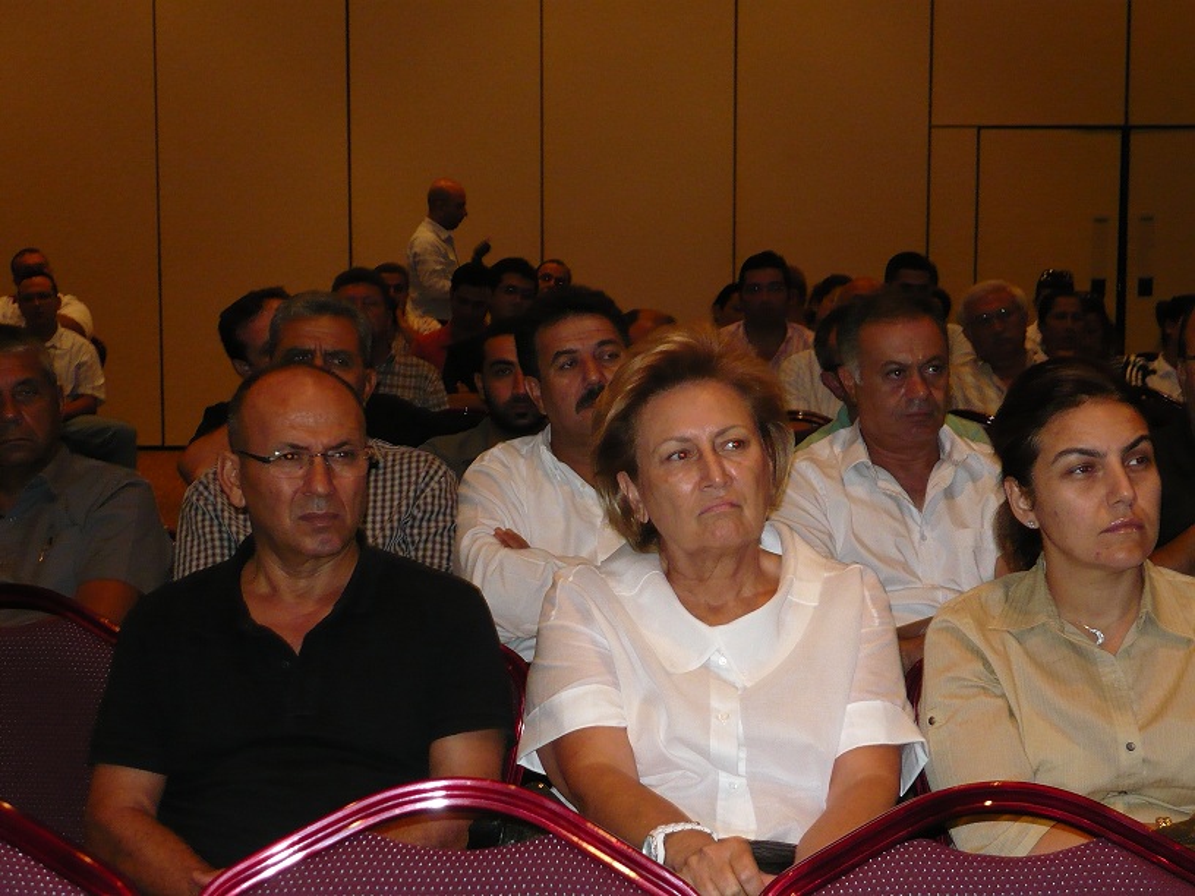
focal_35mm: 58
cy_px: 448
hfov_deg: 33.2
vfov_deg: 25.2
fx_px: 2002
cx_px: 598
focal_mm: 9.6
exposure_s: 1/40
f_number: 3.5
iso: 250
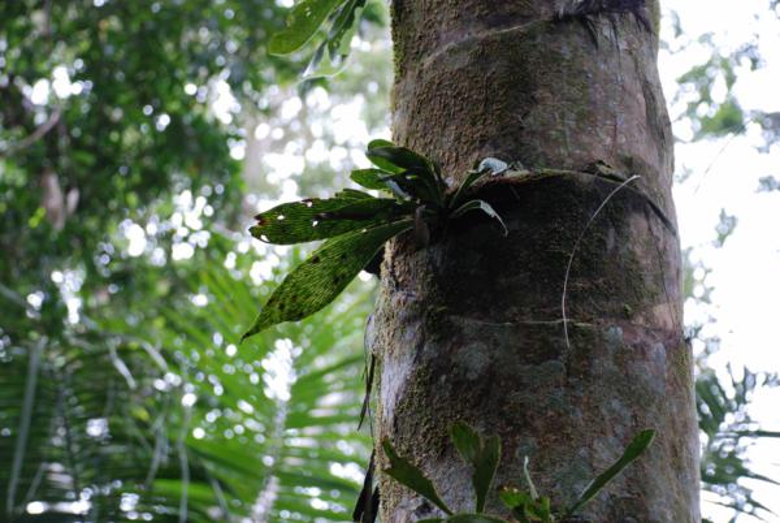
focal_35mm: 105
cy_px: 262
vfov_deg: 13.1
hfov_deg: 19.4
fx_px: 2278
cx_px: 390
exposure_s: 1/30
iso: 400
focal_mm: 70
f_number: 5.6
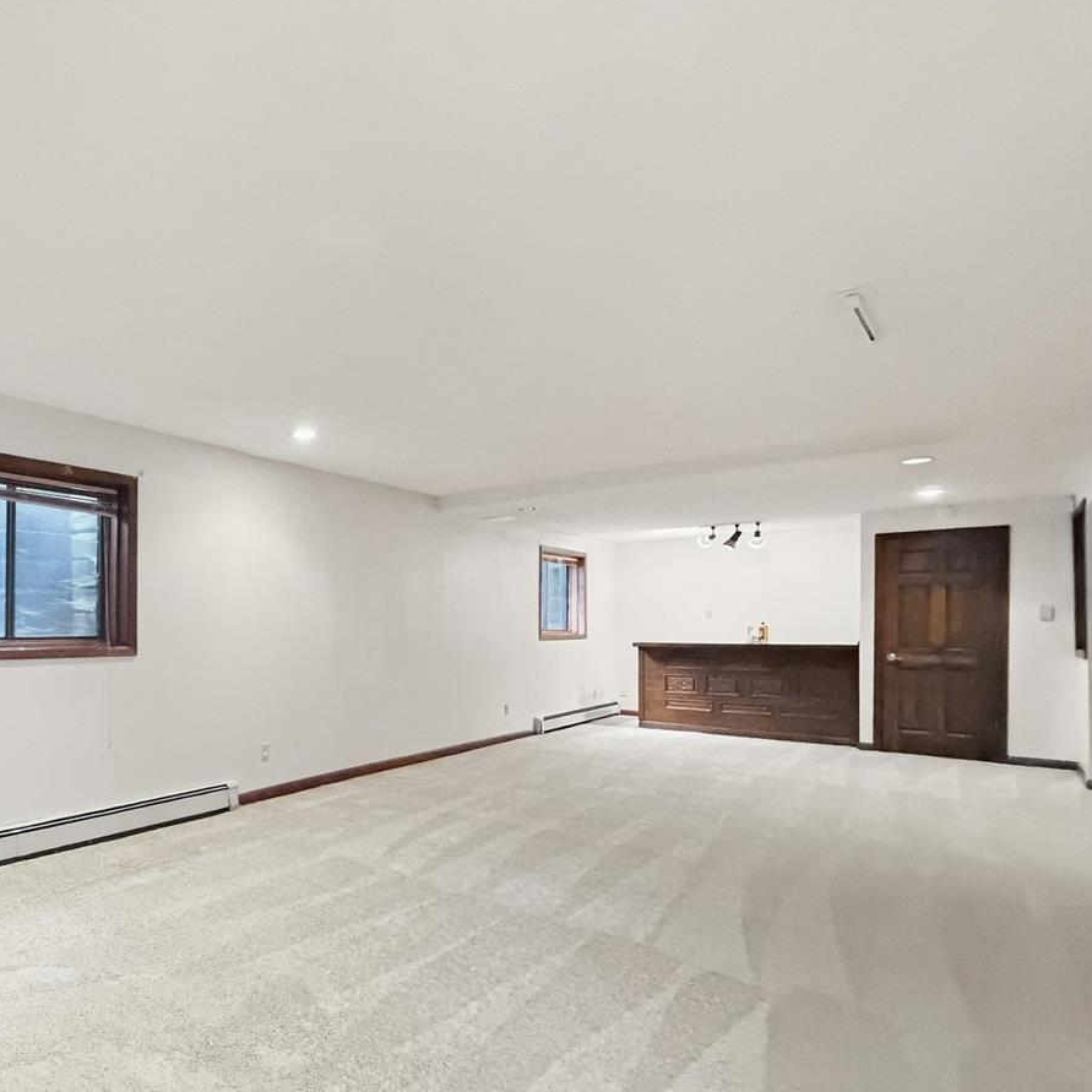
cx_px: 251
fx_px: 714
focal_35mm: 20
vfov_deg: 74.4
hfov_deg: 69.1
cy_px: 626
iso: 1000
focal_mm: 2.2
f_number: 2.2
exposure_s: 1/60
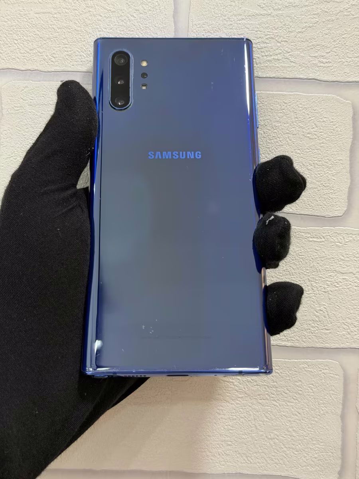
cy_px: 240
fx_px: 664
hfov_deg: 30.3
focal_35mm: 48
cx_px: 180
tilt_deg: -1.1
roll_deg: -1.5
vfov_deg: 39.7
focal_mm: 6.76
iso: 125
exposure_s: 1/50
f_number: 1.78
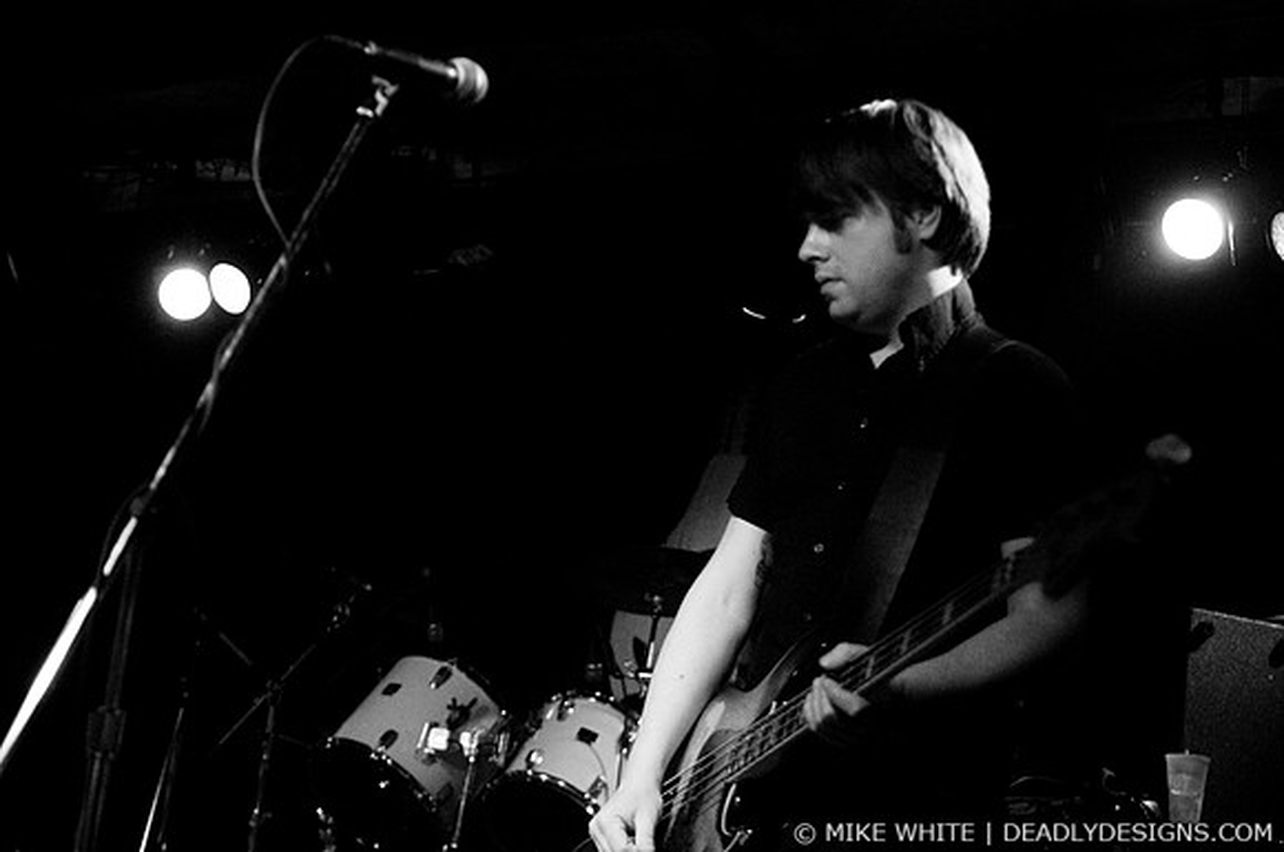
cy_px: 426
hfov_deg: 30.6
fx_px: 2351
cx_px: 642
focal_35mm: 66
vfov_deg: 20.6
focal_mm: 44
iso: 800
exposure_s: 1/30
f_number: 2.8
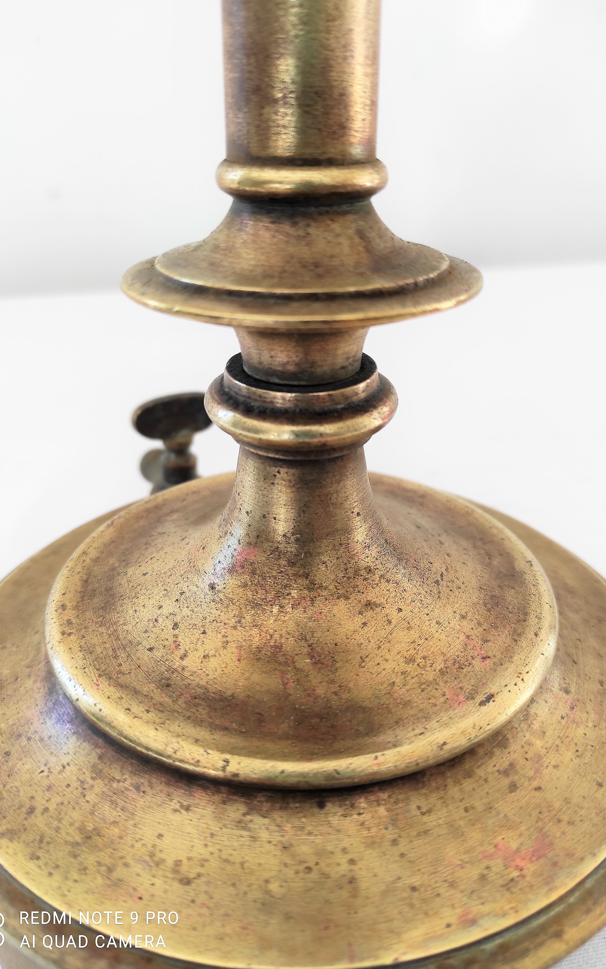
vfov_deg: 68.4
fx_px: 713
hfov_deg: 46.0
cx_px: 307
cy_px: 486
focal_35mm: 27
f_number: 1.89
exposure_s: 1/123
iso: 100
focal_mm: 5.43
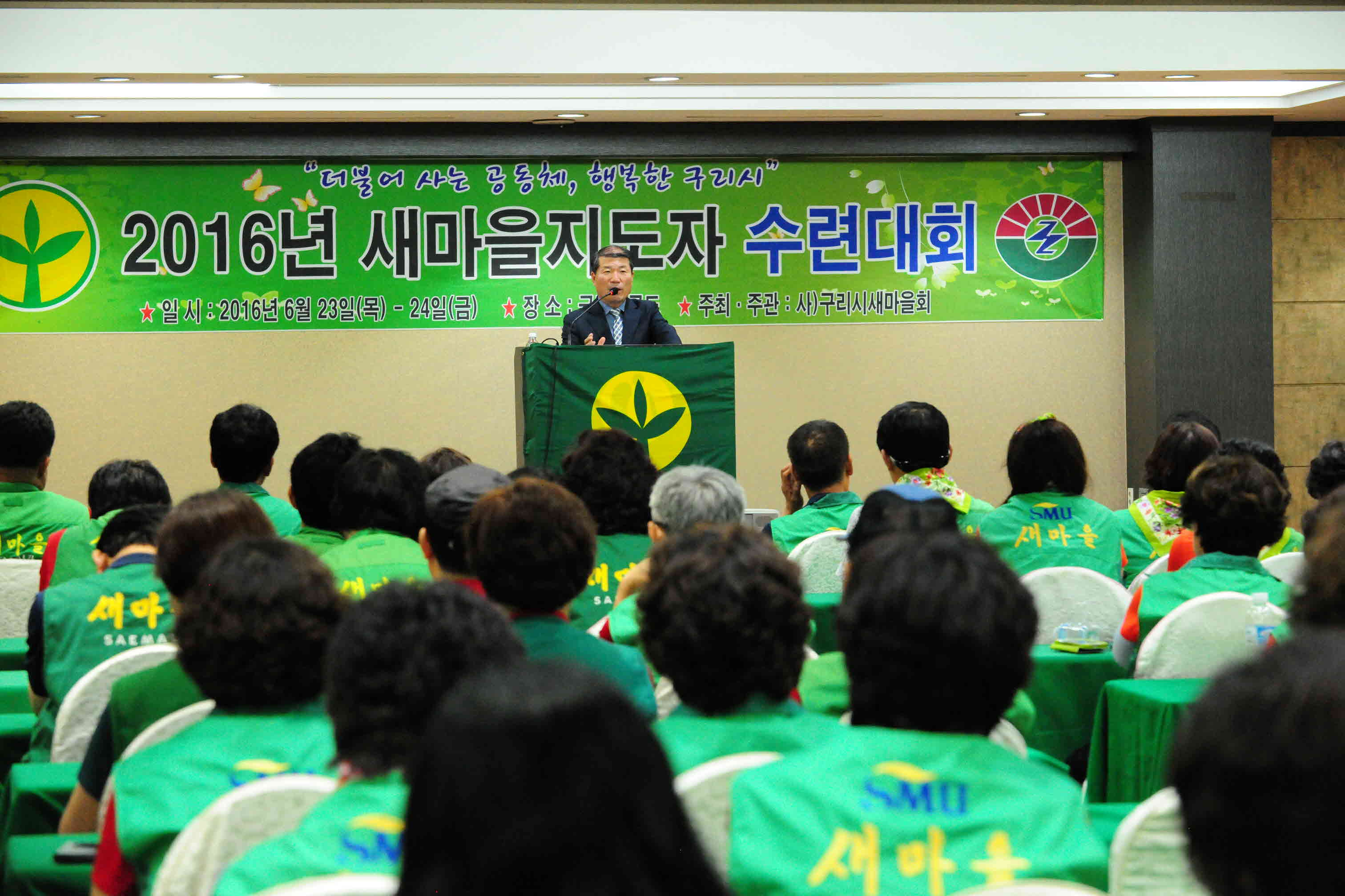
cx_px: 672
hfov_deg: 19.5
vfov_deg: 13.0
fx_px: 3923
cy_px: 448
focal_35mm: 105
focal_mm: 105
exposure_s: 1/60
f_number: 7.1
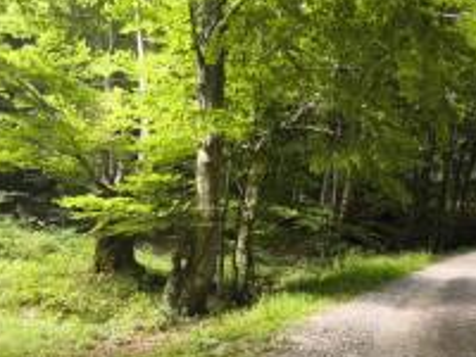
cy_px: 345
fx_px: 413
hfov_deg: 58.4
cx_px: 324
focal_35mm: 30
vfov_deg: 41.6
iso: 64
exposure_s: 1/50
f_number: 2.2
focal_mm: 1.91
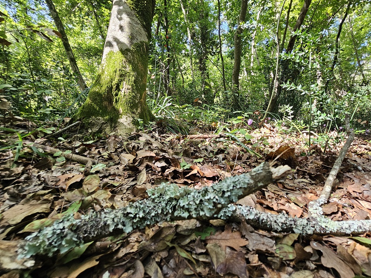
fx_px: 150
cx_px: 198
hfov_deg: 101.9
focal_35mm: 14
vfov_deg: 85.6
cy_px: 143
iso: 64
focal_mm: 2.2
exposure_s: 1/50
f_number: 2.2
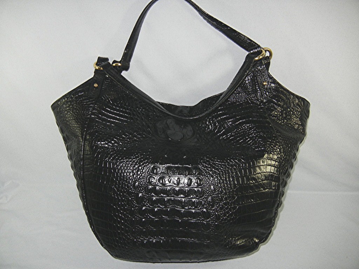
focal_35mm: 30
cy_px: 134
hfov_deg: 60.0
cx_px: 180
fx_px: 311
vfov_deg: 46.8
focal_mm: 5.4
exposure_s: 1/30
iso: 200
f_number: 7
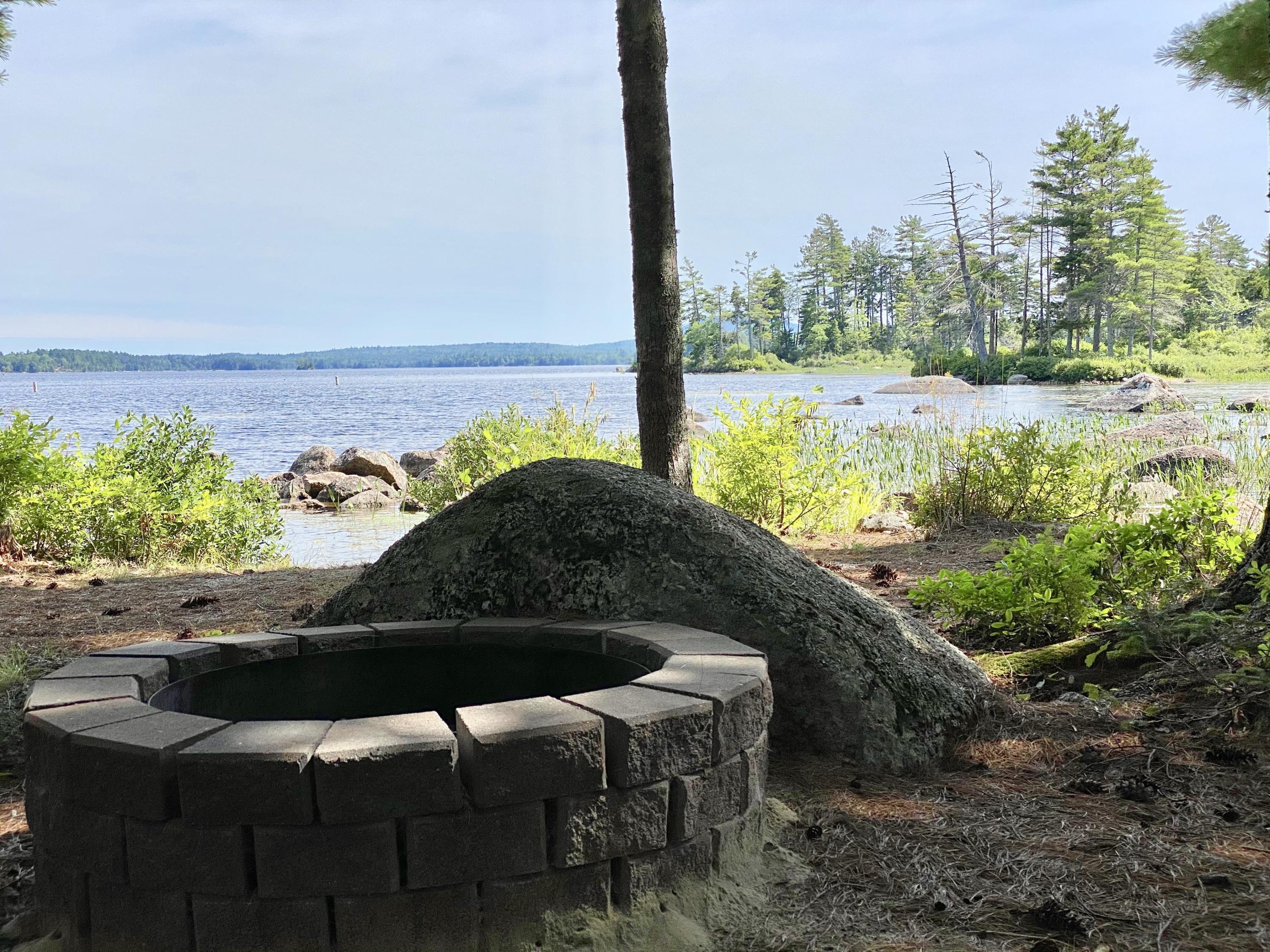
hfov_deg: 36.8
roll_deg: +0.8
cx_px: 635
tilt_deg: -3.1
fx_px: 1908
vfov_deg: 28.0
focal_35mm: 52
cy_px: 476
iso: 20
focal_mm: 6
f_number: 2
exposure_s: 1/1653
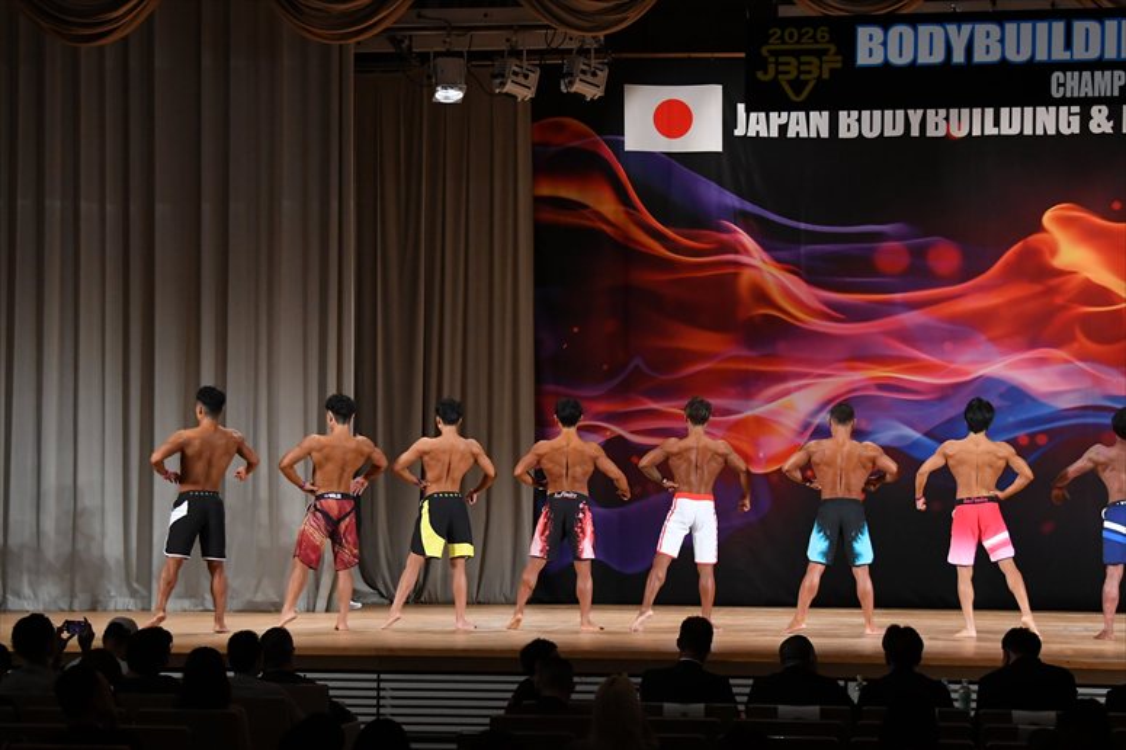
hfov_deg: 23.4
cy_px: 375
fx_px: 2720
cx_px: 563
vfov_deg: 15.7
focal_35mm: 87
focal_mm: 58
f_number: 5.6
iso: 3200
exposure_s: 1/400
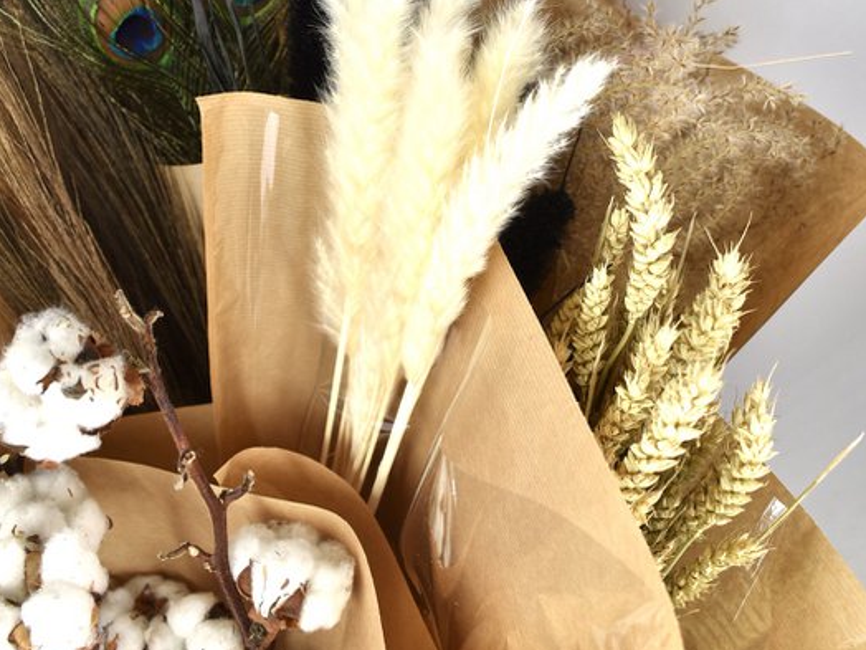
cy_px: 157
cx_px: 437
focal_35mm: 44
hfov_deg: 42.9
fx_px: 1101
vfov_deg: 32.2
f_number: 4.5
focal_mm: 20
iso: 100
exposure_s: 1/80
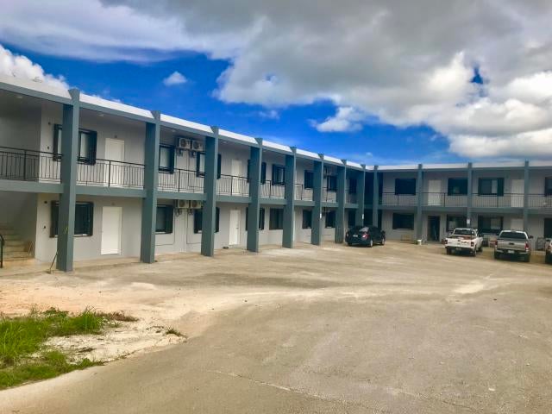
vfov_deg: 49.7
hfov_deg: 63.4
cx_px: 276
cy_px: 207
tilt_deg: +1.3
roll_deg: -1.2
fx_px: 446
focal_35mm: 28
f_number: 1.8
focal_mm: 3.99
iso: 20
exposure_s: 1/3195
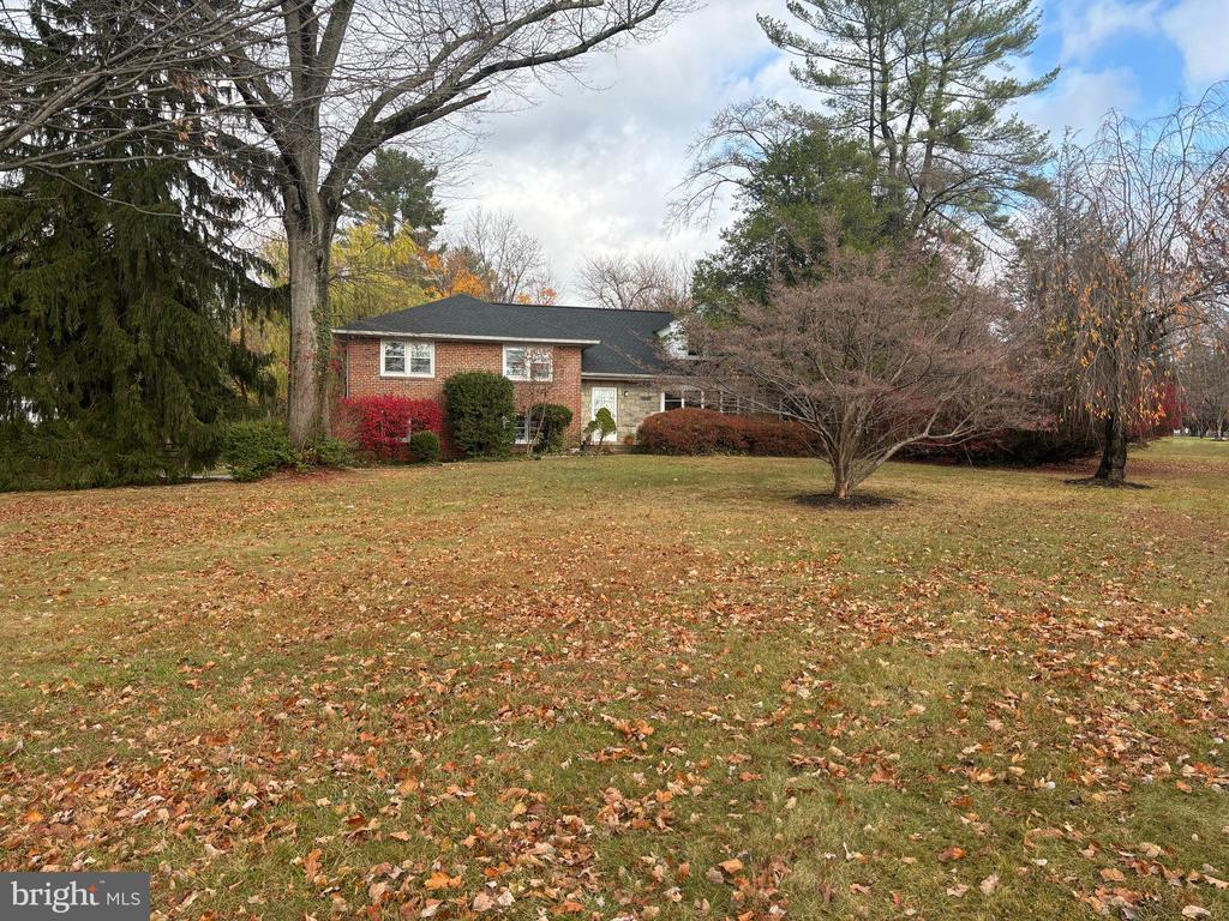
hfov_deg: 67.3
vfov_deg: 53.1
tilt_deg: -0.7
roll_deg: +0.7
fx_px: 923
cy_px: 460
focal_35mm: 26
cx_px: 614
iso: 50
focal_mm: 5.96
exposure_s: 1/927
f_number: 1.6
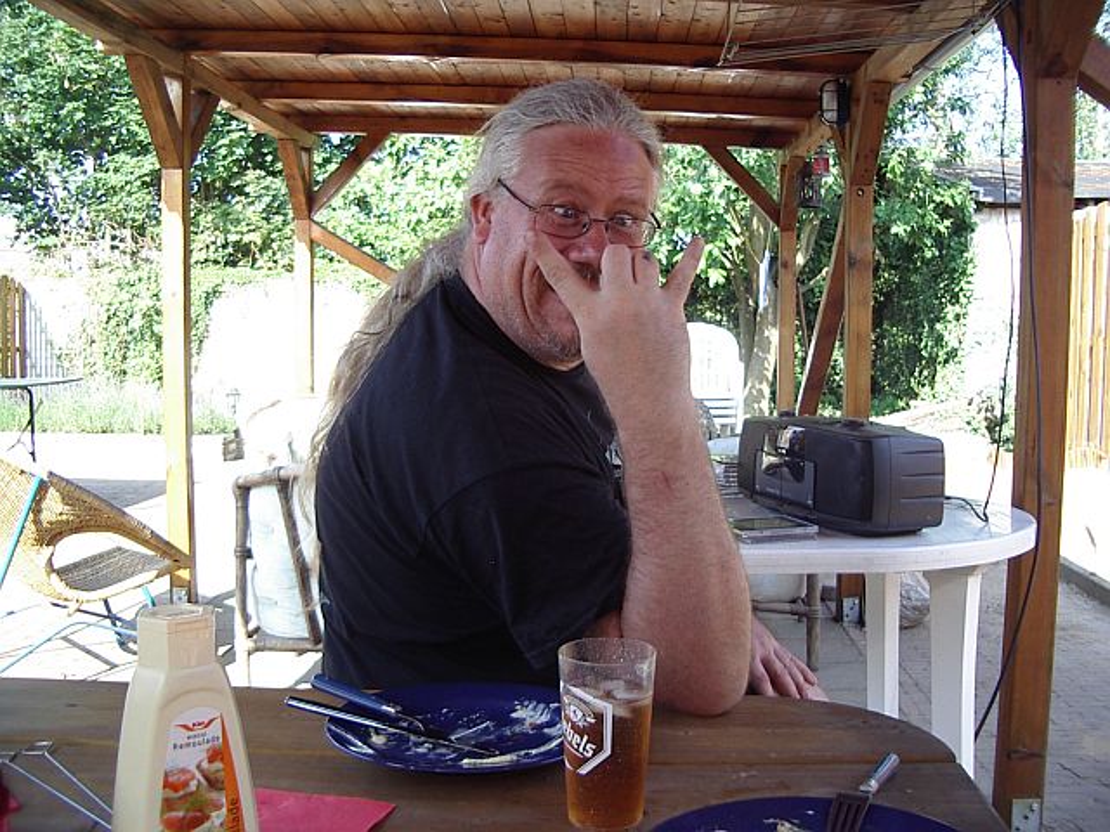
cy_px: 416
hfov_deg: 49.0
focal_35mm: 38
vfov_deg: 37.7
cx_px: 555
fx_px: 1219
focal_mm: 5.8
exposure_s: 1/125
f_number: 2.6
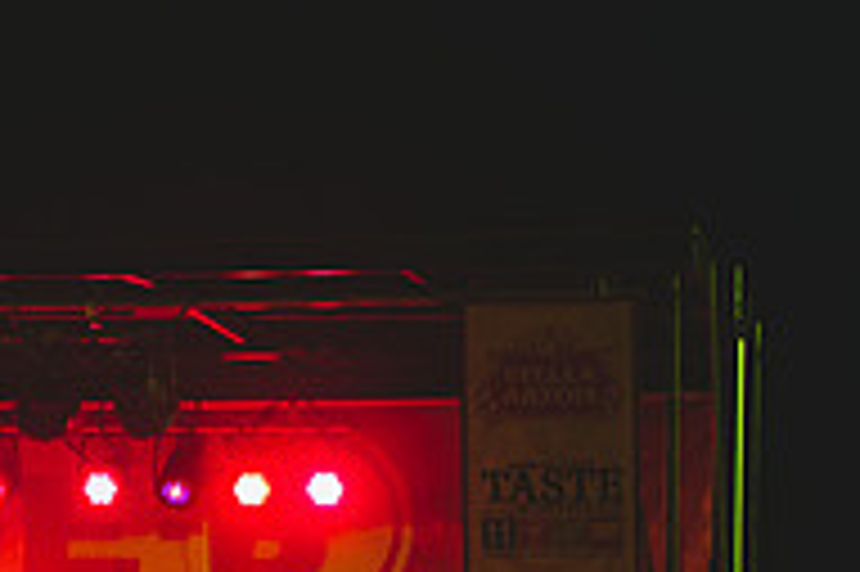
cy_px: 637
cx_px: -99
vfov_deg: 6.4
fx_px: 5084
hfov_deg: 9.6
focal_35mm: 213
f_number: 2.8
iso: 2000
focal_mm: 70
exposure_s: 1/160
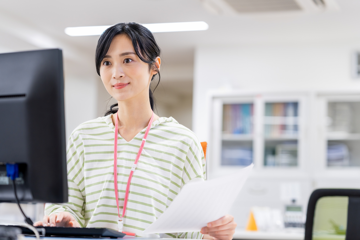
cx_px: 180
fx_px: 850
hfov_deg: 23.9
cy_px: 120
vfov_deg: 16.1
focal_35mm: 85
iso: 500
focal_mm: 85
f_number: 2.5
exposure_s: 1/160
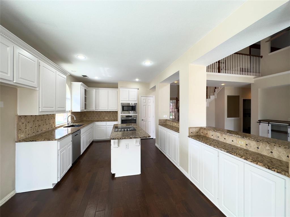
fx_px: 117
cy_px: 108
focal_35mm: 14
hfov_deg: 102.1
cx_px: 145
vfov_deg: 85.7
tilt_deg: +0.0
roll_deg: -0.5
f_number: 2.2
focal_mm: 2.22
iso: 80
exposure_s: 1/120
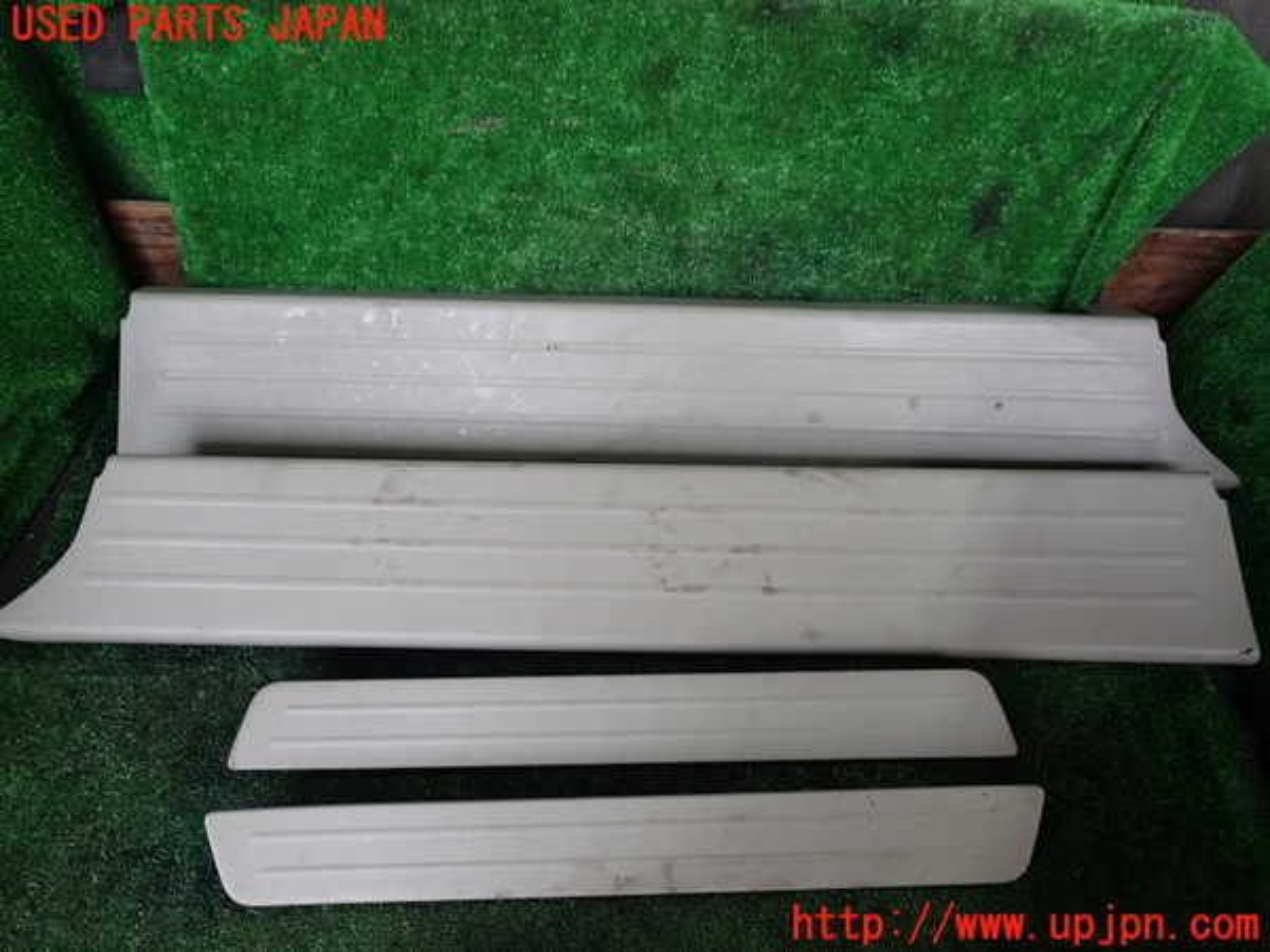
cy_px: 476
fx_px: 1101
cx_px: 635
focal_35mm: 30
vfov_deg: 46.8
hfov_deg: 60.0
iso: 200
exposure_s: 1/30
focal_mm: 5.4
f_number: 2.3
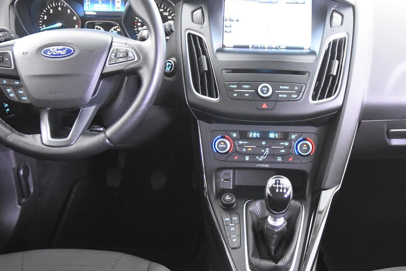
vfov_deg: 26.5
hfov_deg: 38.7
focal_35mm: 51
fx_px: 575
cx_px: 247
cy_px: 148
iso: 7200
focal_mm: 20
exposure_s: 1/30
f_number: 2.8
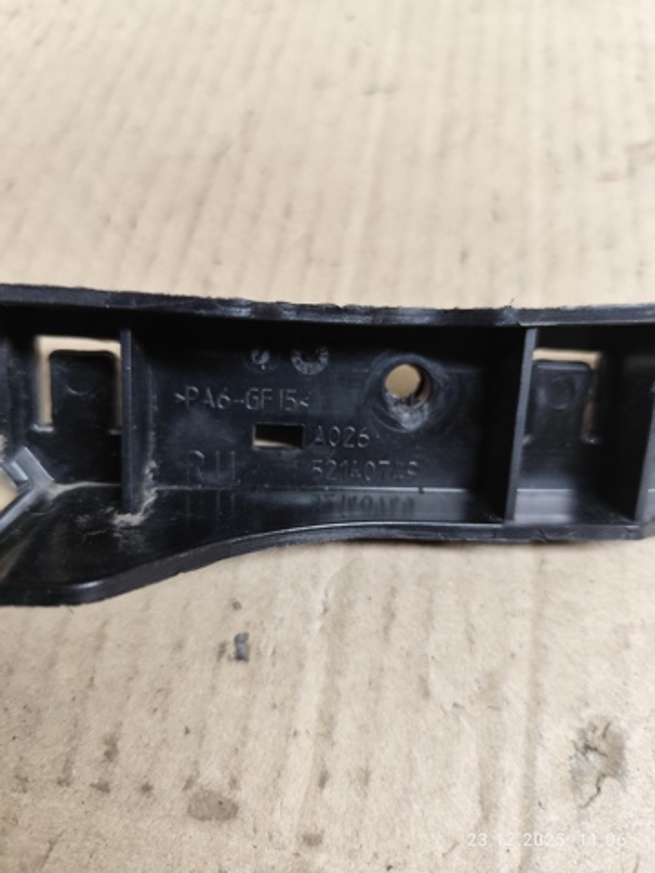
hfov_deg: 58.9
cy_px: 436
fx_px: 580
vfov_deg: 73.9
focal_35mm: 23
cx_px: 328
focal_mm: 6.19
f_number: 1.65
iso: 500
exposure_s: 1/100
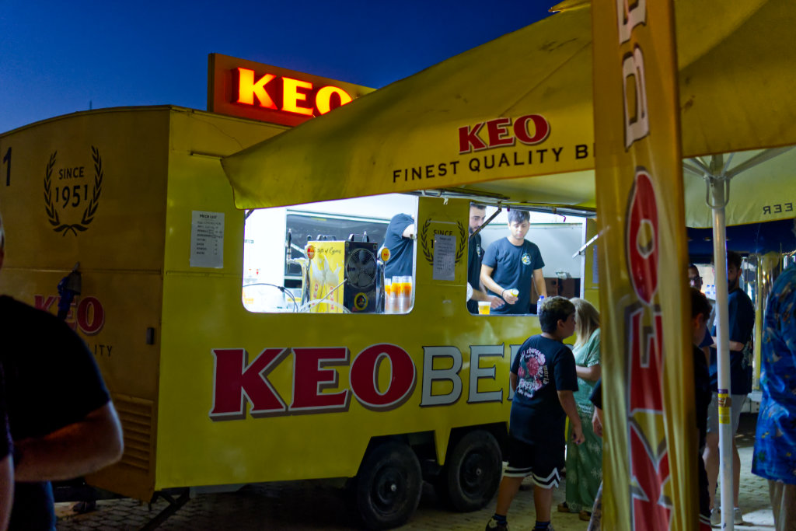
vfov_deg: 29.9
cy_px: 266
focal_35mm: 45
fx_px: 995
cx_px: 398
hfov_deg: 43.6
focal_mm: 30
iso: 1600
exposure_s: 1/160
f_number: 2
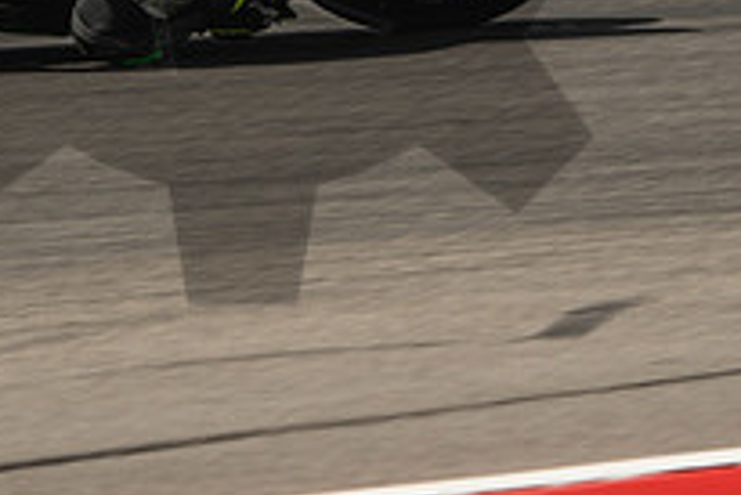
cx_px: 242
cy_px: -135
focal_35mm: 850
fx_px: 17508
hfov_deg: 2.4
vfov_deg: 1.6
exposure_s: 1/400
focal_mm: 200
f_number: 6.4
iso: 160
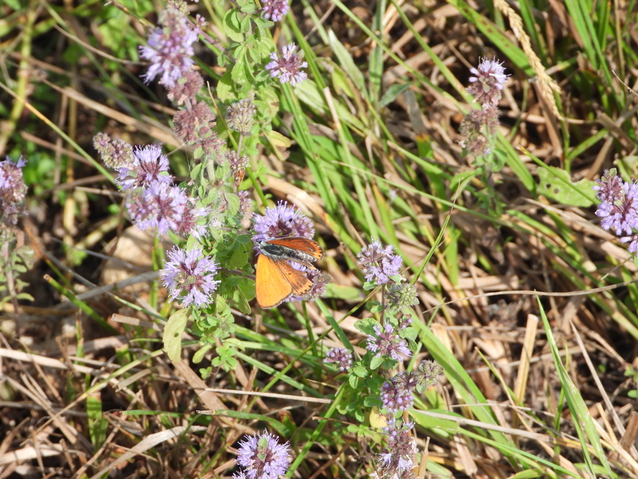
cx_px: 319
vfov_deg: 3.2
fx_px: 8608
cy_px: 240
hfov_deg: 4.2
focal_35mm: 467
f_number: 5
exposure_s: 1/400
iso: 100
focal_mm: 83.9
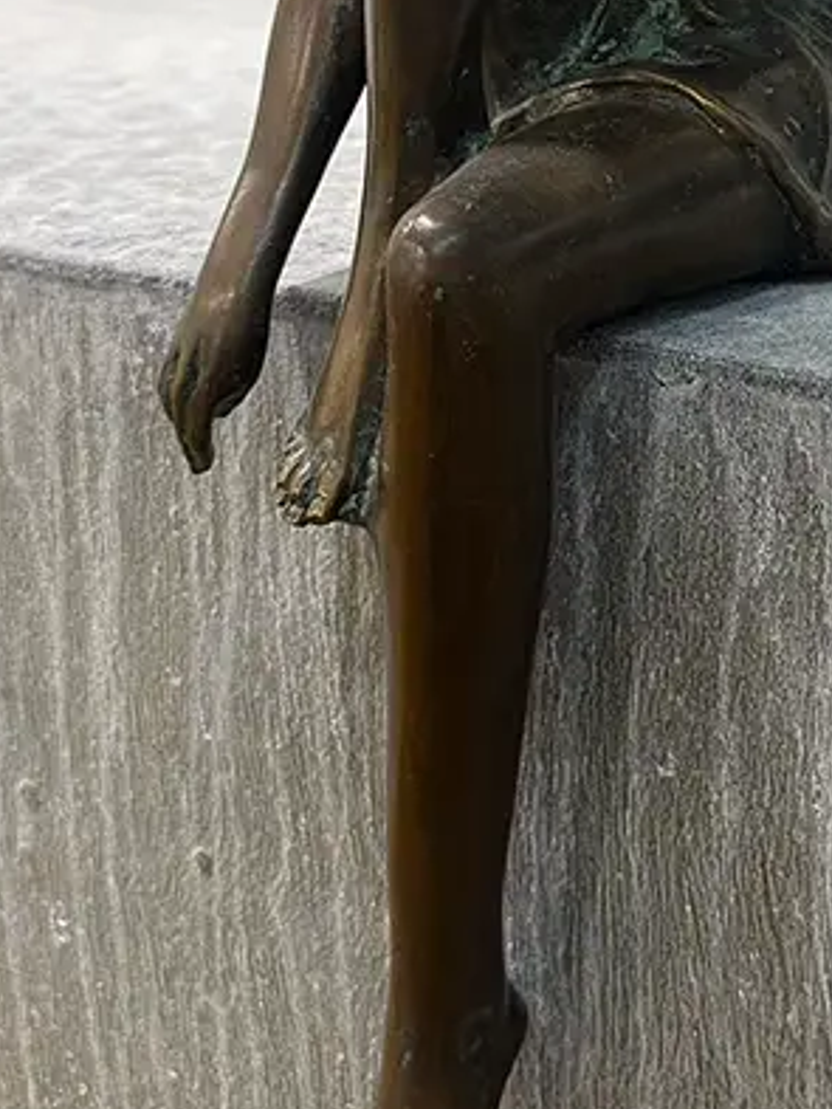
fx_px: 1954
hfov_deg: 23.6
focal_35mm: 61
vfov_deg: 29.8
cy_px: 34
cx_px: 702
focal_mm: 6.76
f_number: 1.78
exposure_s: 1/50
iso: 100
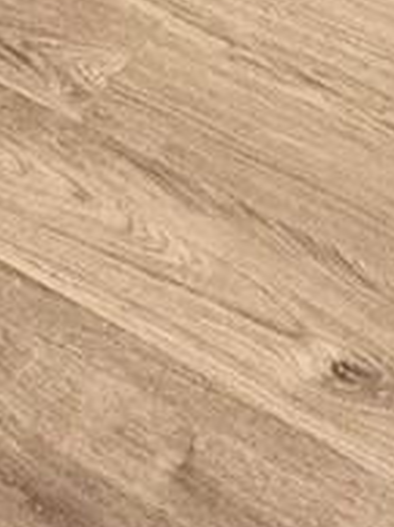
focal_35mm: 111
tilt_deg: -0.4
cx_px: -49
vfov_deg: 11.5
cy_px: -1000
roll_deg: +0.0
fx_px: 1688
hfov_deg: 13.0
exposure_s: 1/120
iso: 200
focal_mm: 2.22
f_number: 2.2
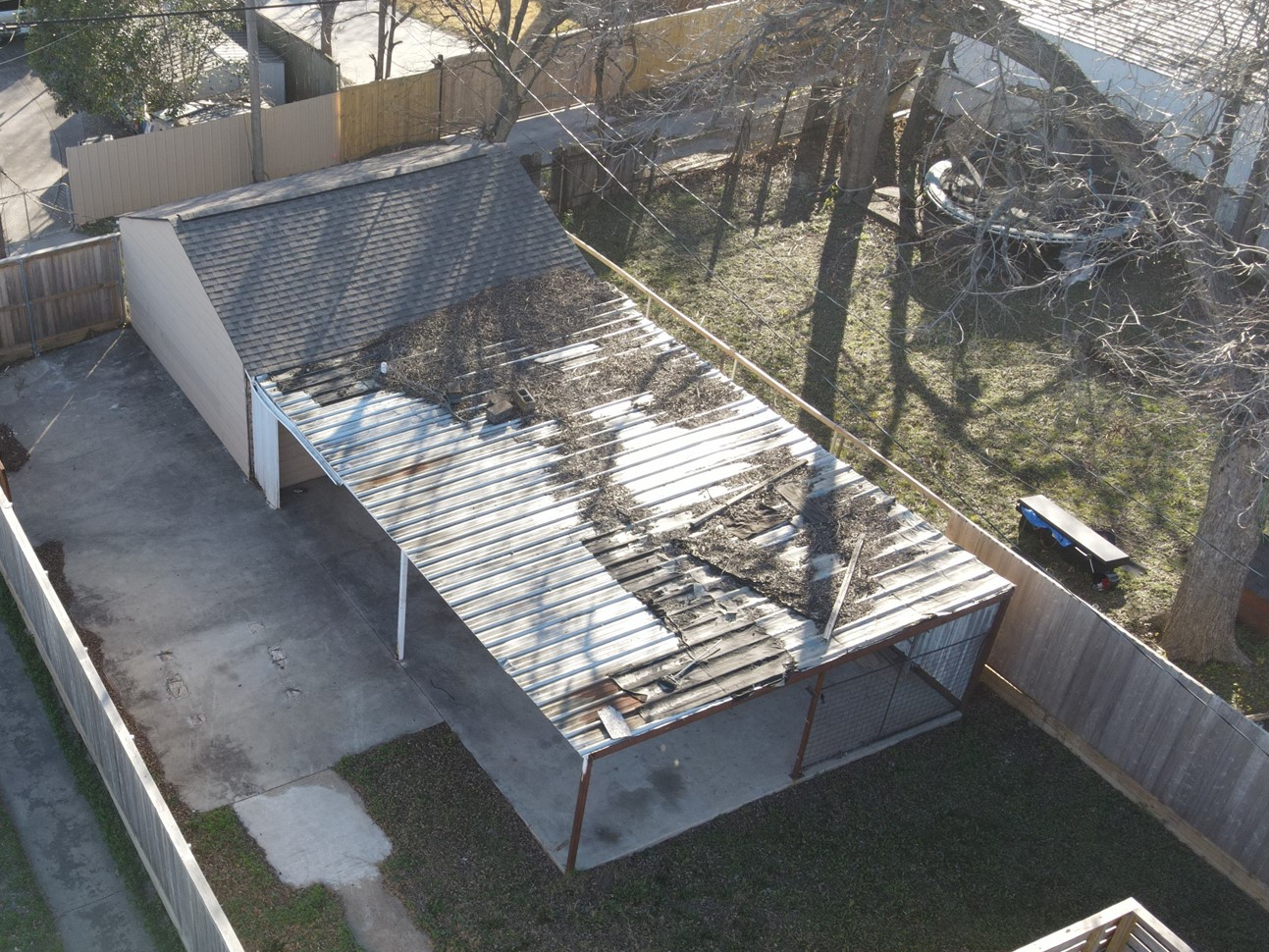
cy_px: 598
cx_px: 283
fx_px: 1393
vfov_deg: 37.5
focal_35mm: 38
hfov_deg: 46.8
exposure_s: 1/30
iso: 100
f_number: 2.8
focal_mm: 4.5
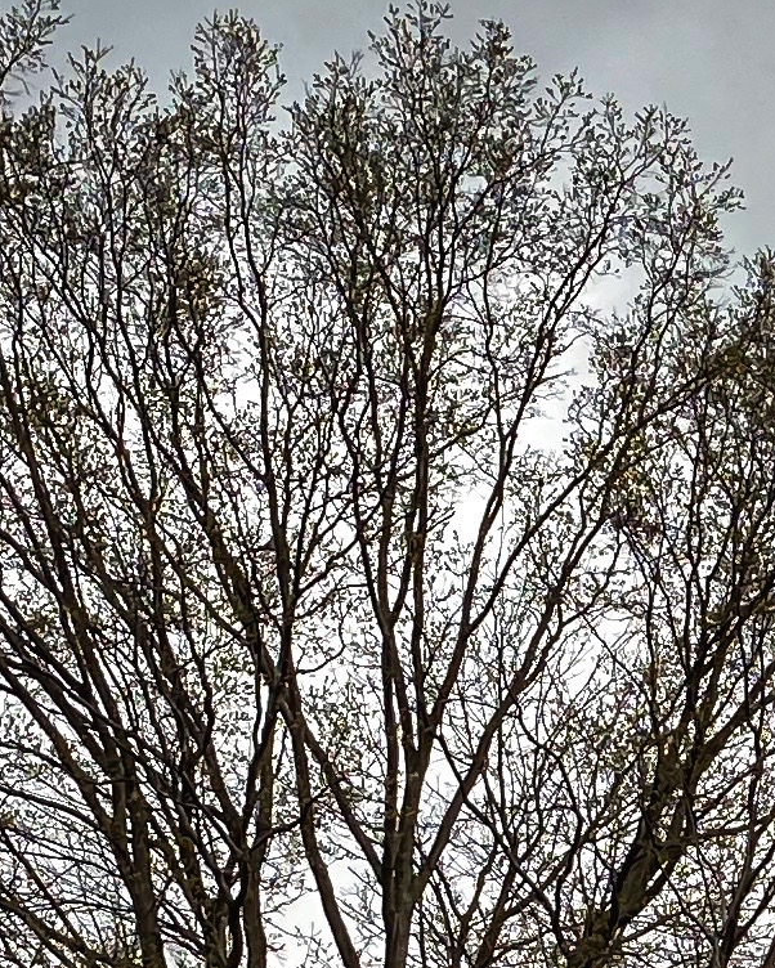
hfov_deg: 10.3
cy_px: 1470
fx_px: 3898
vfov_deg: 13.3
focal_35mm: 136
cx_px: 1627
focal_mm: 4.25
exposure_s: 1/230
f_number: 1.8
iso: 32
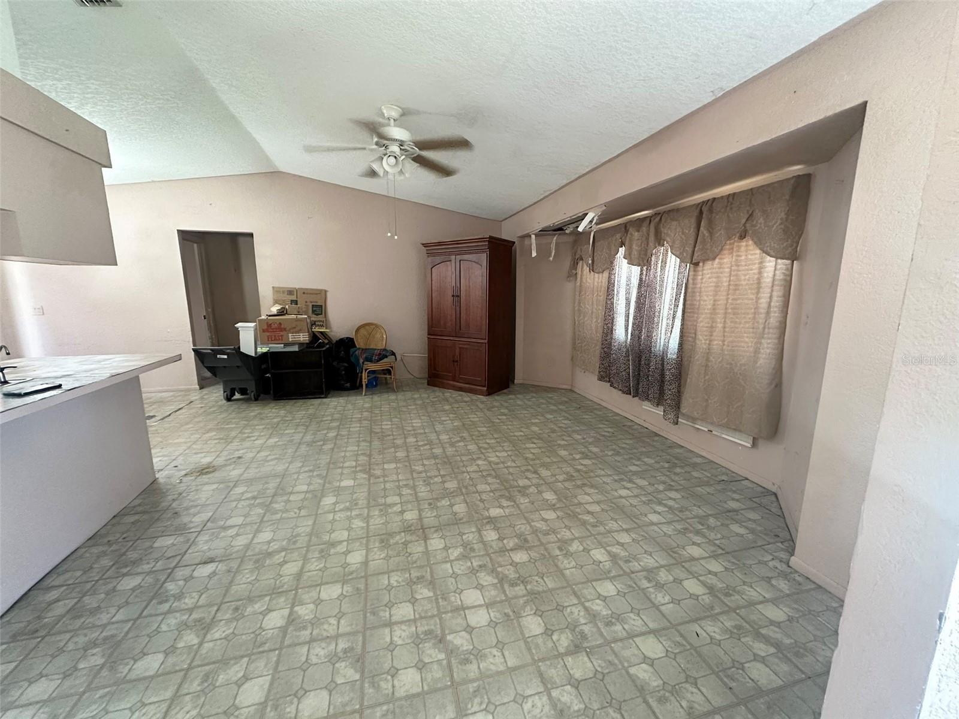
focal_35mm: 14
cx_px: 480
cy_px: 360
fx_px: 388
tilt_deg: -9.9
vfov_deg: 85.7
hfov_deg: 102.1
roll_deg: +0.0
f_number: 2.2
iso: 640
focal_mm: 2.22
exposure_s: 1/60
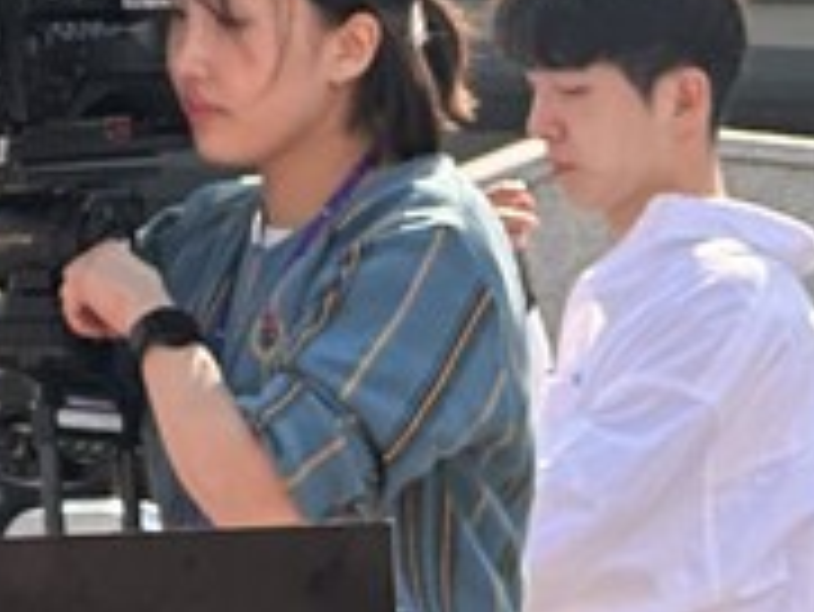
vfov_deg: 3.6
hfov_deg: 4.9
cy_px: 1521
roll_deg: -2.4
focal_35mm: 408
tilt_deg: -1.5
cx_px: 504
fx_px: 9601
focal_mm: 9
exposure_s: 1/282
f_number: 2.8
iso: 32
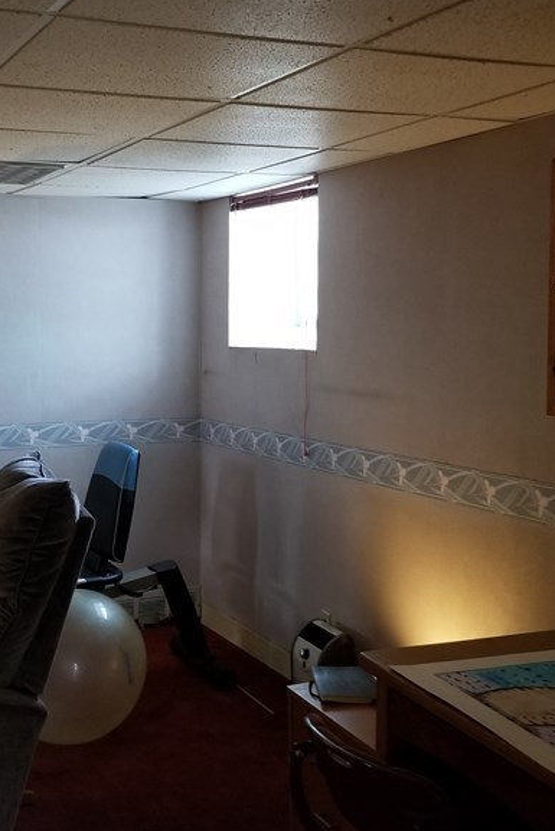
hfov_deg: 28.0
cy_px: 397
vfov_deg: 41.1
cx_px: 205
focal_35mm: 48
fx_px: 1109
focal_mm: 4.3
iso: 250
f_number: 1.7
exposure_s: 1/13
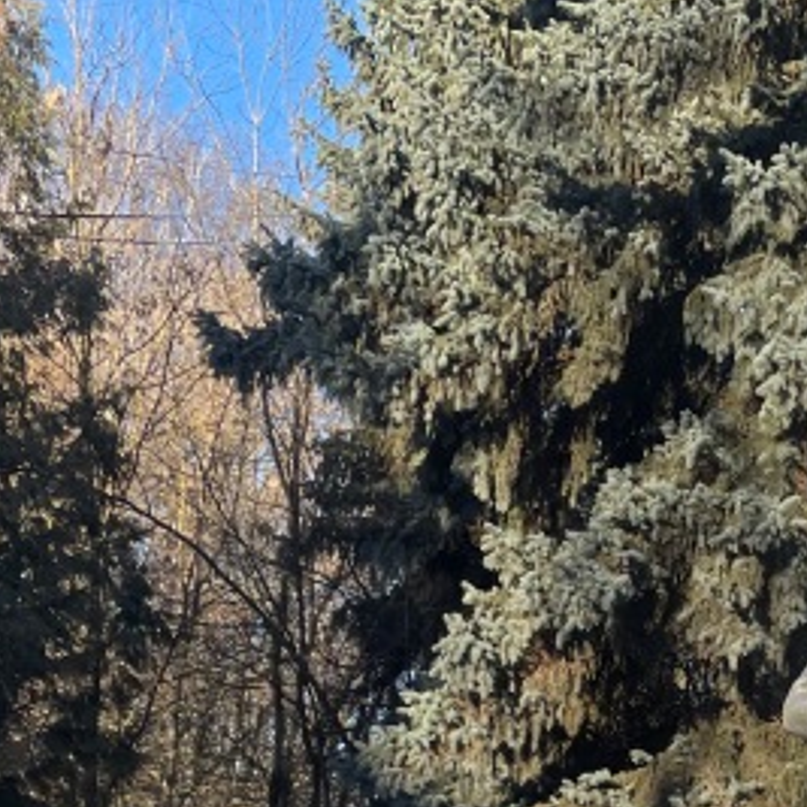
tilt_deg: +1.1
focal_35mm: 88
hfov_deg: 19.2
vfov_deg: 18.4
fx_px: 2321
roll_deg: -5.4
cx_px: 789
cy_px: 1037
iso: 32
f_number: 1.6
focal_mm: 4.2
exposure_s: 1/1114
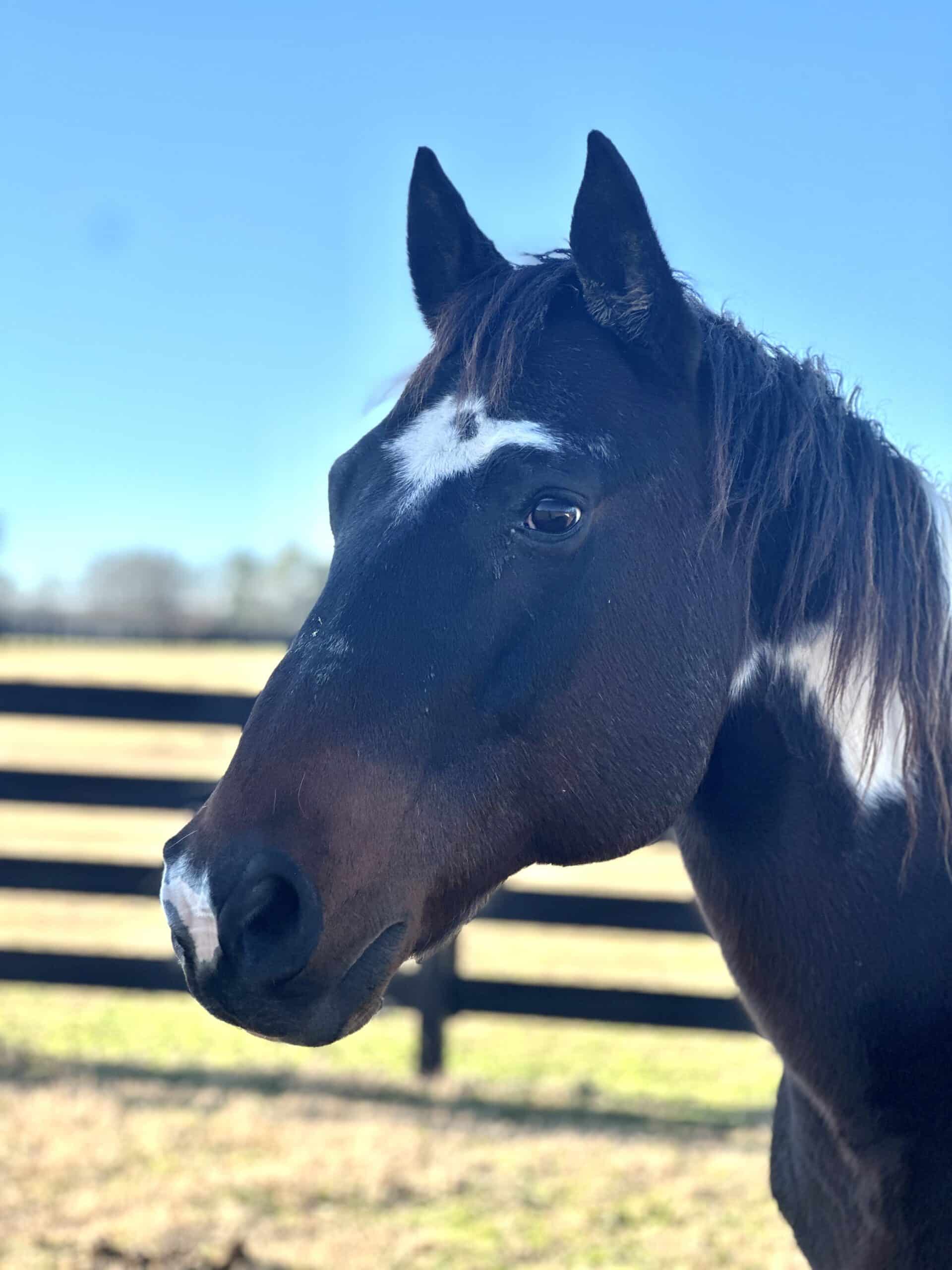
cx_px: 476
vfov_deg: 25.3
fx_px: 2824
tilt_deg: +1.6
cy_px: 635
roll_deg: -0.7
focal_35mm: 77
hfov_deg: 19.1
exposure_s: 1/280
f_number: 2.8
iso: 25
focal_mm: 9
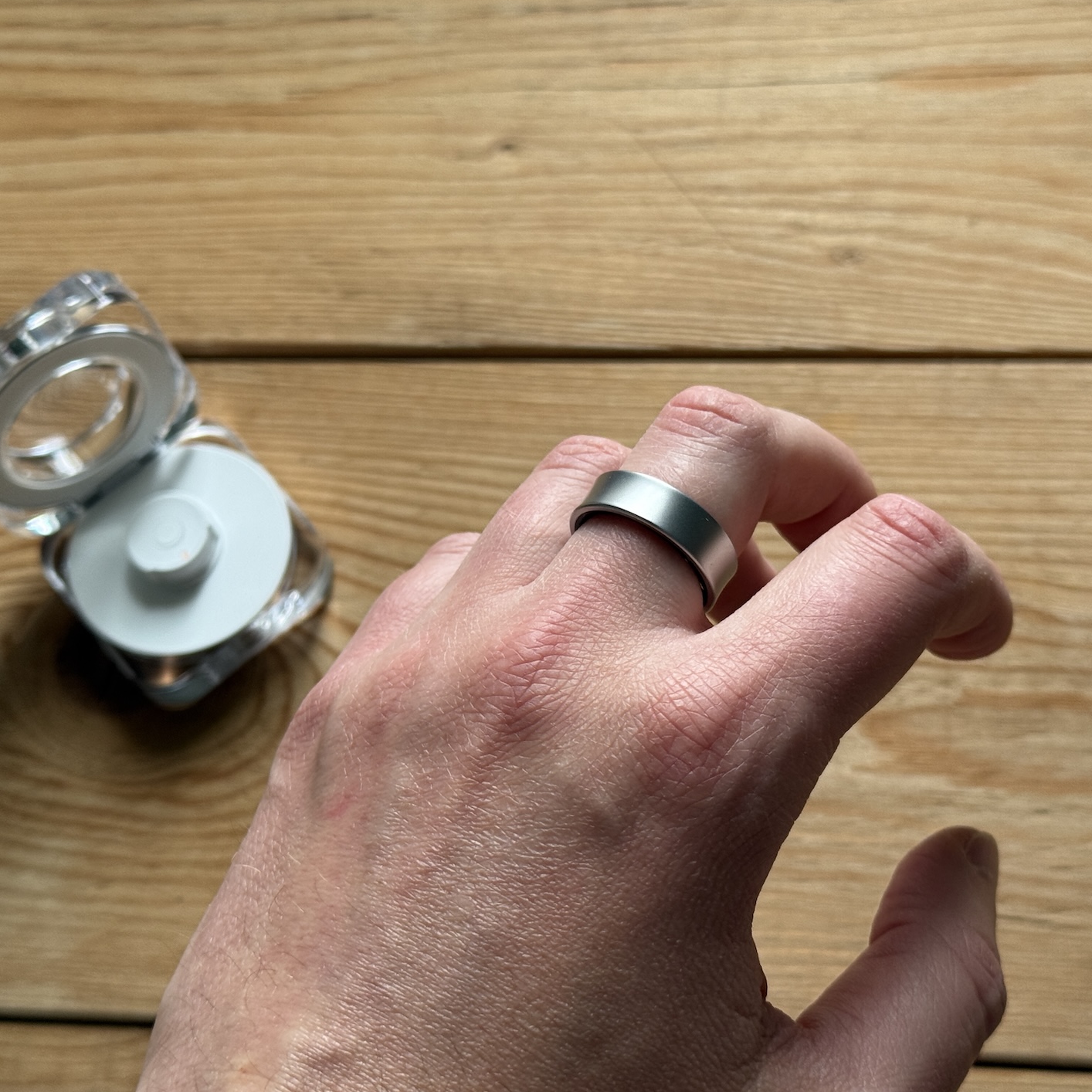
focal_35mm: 57
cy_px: 543
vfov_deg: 30.0
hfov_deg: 30.0
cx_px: 573
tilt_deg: -68.3
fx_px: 2034
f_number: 1.78
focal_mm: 6.76
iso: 125
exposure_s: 1/60
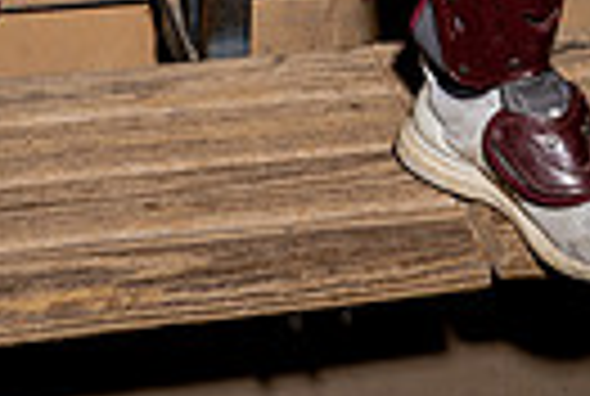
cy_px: -580
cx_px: 198
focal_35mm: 113
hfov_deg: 18.0
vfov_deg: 10.4
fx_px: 1856
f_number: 8
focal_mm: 33
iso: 250
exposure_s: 1/250
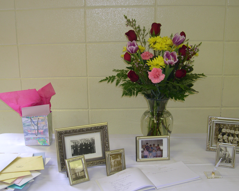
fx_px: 325
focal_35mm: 46
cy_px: 95
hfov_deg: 40.3
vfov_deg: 32.8
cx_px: 107
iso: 100
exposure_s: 1/30
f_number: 2.8
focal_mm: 8
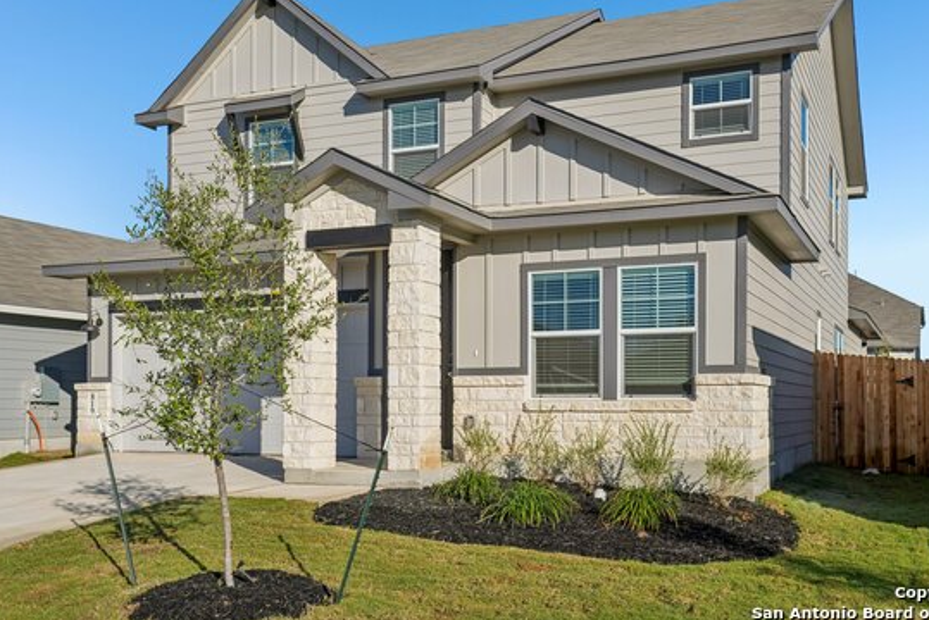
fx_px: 981
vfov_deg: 35.0
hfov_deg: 50.7
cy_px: 256
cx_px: 481
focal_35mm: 38
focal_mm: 32
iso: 200
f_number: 8
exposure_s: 1/750
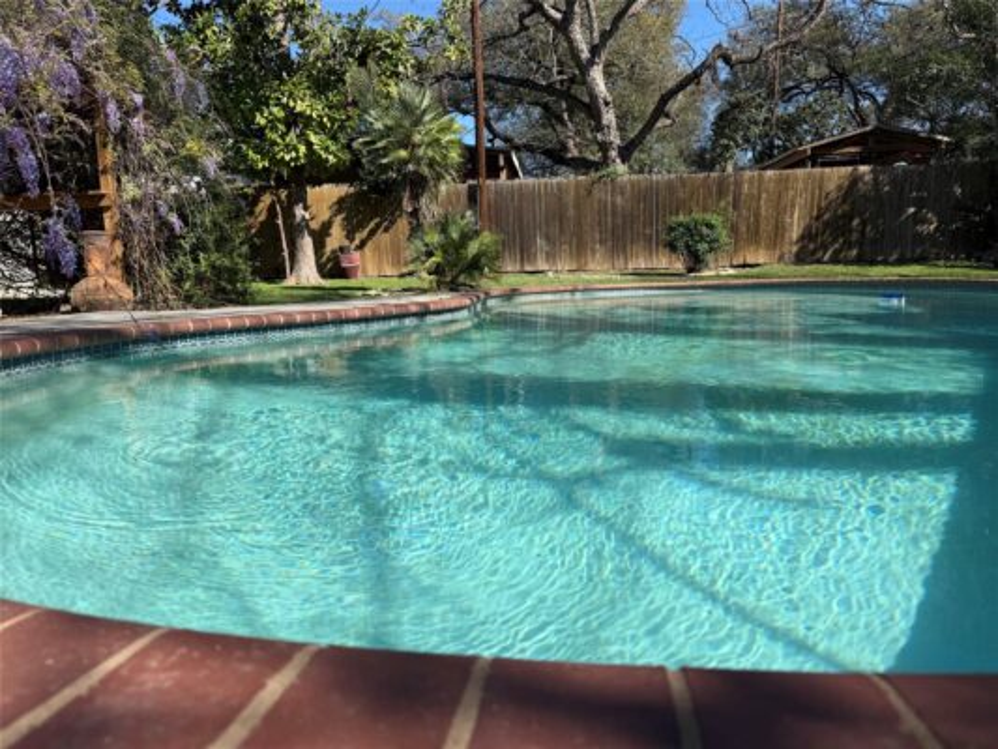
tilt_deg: -8.9
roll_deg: +1.7
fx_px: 692
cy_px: 374
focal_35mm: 24
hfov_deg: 71.6
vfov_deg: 56.8
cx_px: 499
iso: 80
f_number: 1.78
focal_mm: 6.76
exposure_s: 1/4167
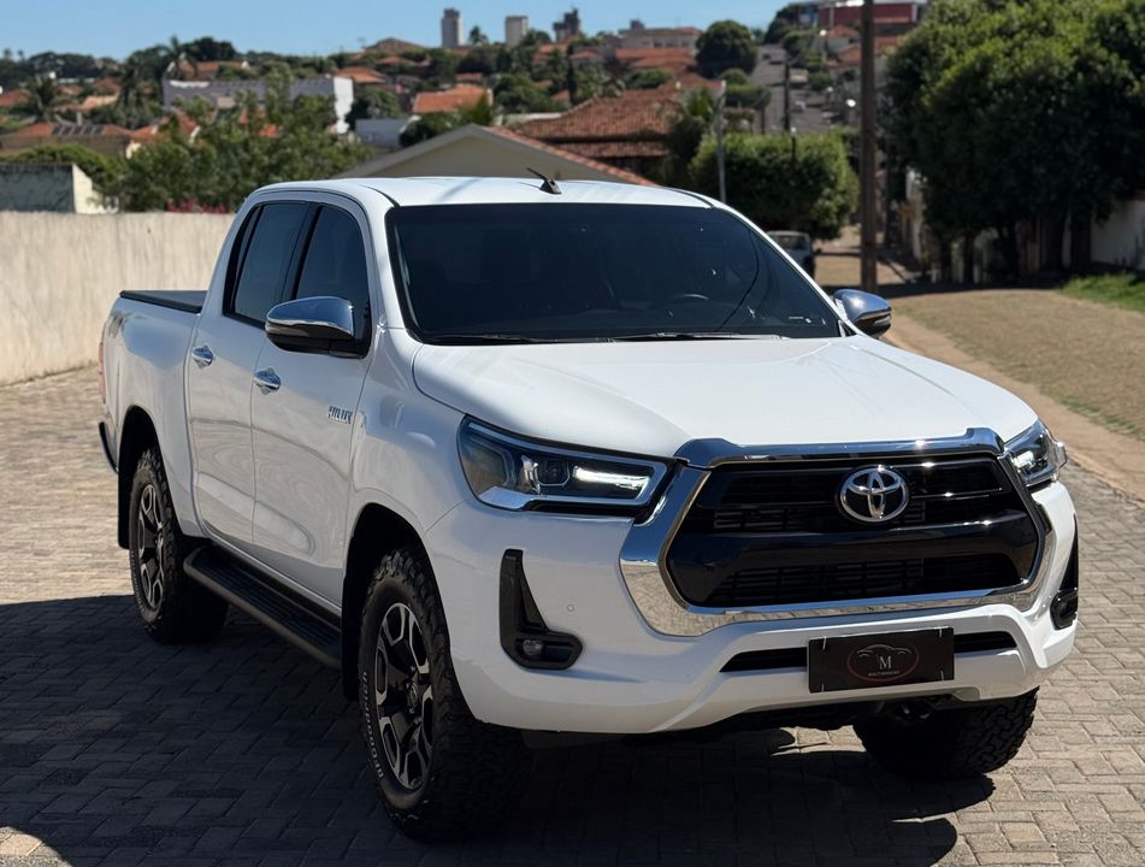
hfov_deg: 39.5
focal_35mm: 48
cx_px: 572
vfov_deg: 30.4
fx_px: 1593
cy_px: 434
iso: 64
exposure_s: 1/9901
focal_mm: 6.76
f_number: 1.78
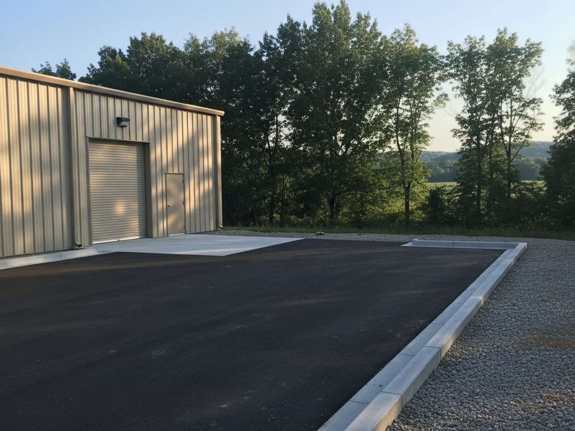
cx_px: 288
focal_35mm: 23
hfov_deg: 73.9
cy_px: 216
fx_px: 382
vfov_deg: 58.9
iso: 635
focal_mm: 6.4
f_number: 1.8
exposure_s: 1/587
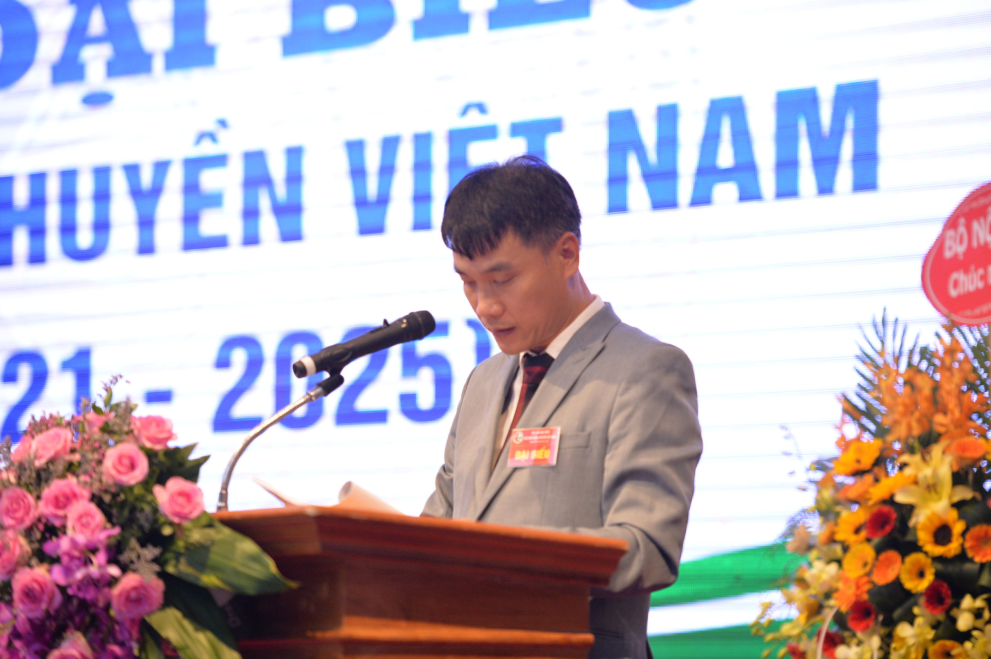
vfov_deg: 9.4
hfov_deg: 14.2
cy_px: 330
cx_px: 496
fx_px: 3987
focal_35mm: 145
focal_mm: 145
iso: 3200
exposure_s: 1/640
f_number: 2.8
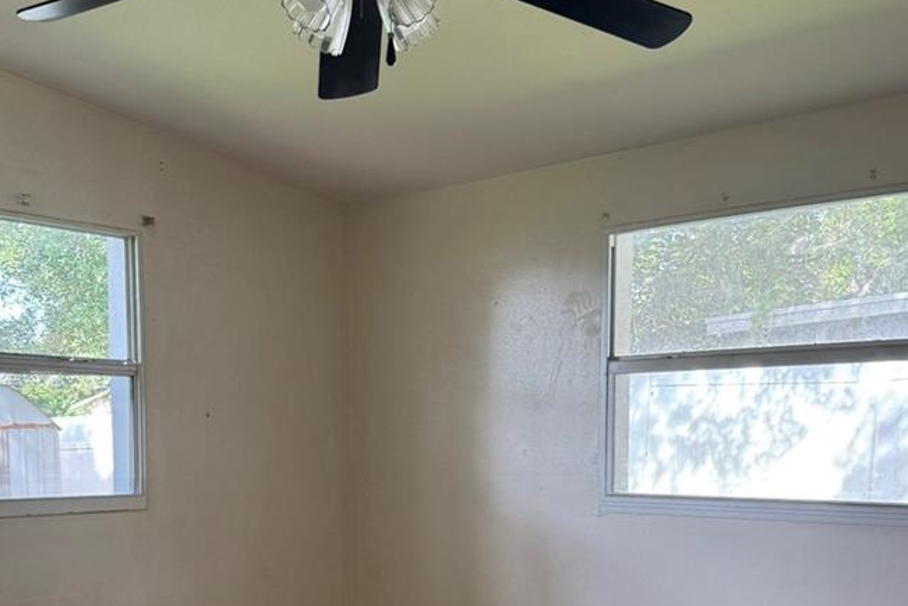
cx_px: 409
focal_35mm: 46
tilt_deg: -4.0
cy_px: 526
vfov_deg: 28.3
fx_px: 1160
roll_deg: +0.0
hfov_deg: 42.7
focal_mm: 6.76
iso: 160
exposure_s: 1/121
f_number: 1.78
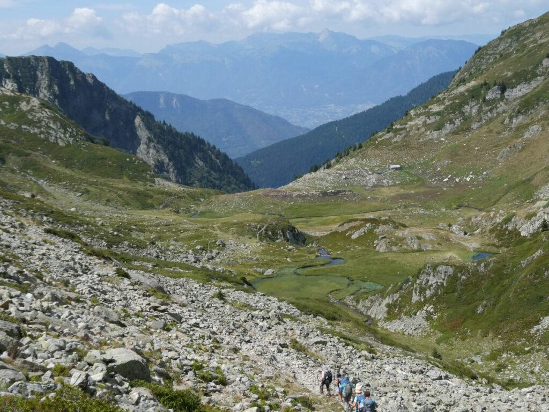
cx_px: 274
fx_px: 793
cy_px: 206
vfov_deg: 29.1
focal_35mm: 50
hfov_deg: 38.2
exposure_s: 1/1300
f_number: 4.5
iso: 200
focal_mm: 9
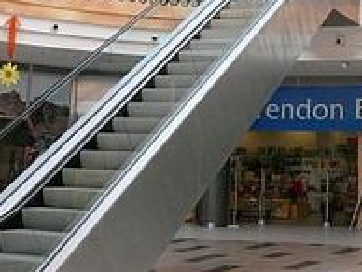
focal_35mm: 72
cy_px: 35
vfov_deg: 20.1
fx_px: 754
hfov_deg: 25.8
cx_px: 355
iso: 400
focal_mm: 7.4
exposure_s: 1/200
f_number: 5
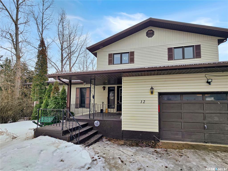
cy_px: 86
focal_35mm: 13
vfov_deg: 89.9
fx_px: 86
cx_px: 114
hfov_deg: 106.2
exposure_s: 1/2790
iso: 50
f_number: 2.2
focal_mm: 2.2
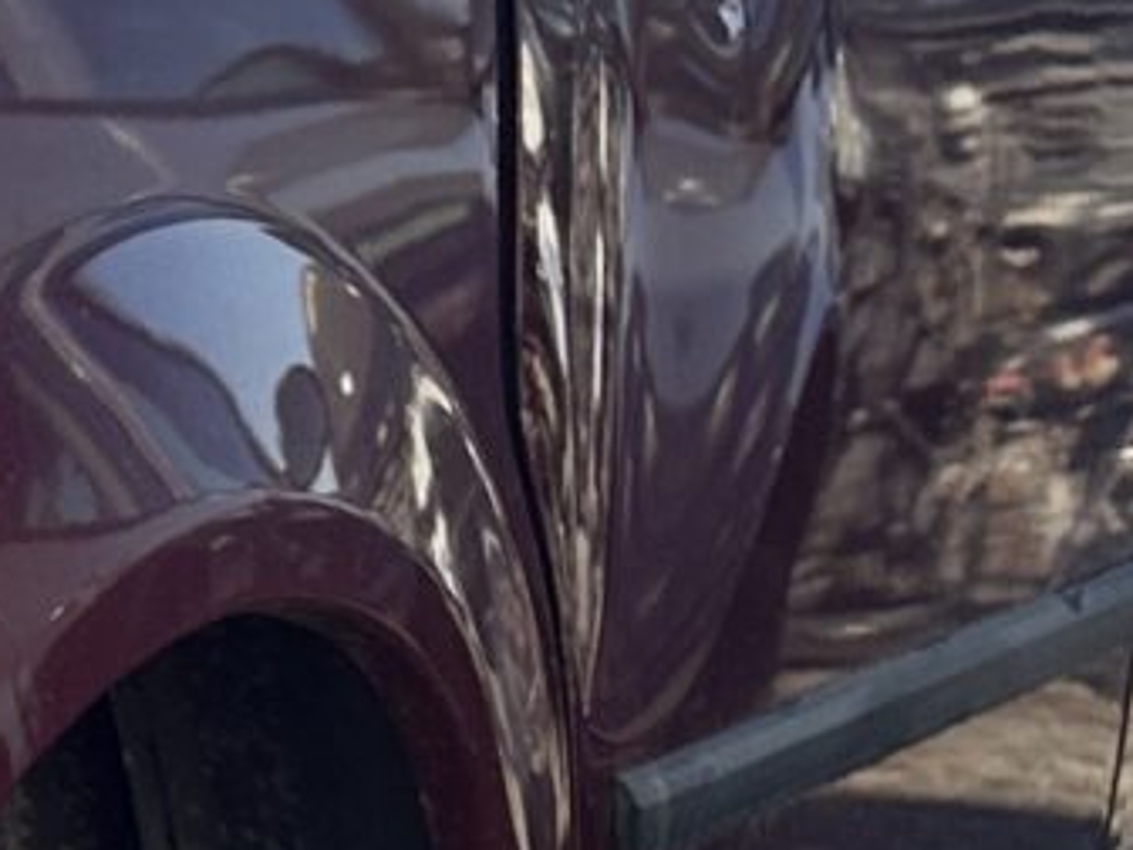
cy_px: 189
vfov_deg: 8.1
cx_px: -2148
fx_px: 5990
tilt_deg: -5.3
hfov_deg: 9.0
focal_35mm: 183
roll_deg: -2.3
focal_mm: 6.86
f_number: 1.78
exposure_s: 1/2591
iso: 80
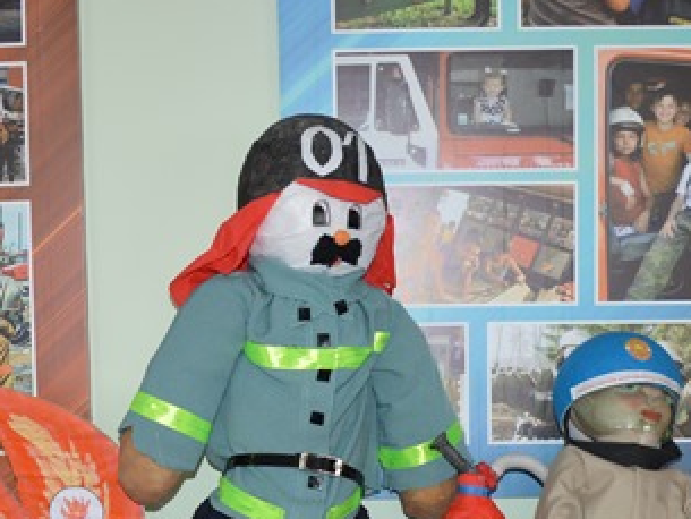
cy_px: 510
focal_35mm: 68
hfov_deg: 28.5
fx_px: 1358
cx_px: 267
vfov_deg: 21.0
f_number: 3.5
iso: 500
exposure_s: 1/60
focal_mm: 18
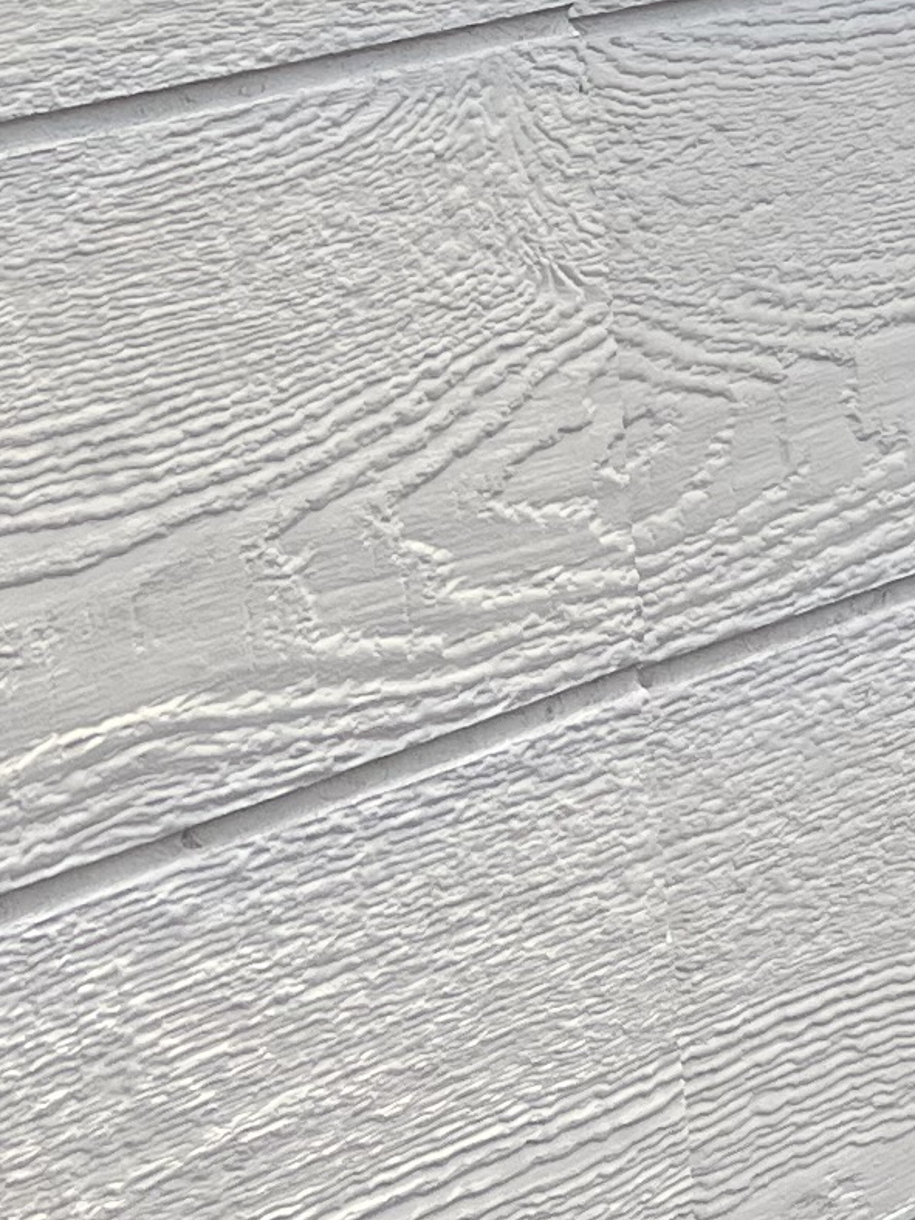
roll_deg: +4.3
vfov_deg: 13.9
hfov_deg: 11.1
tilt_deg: +5.5
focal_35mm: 133
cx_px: 99
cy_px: -619
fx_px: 4687
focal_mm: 5.1
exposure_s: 1/3049
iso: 50
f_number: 1.6
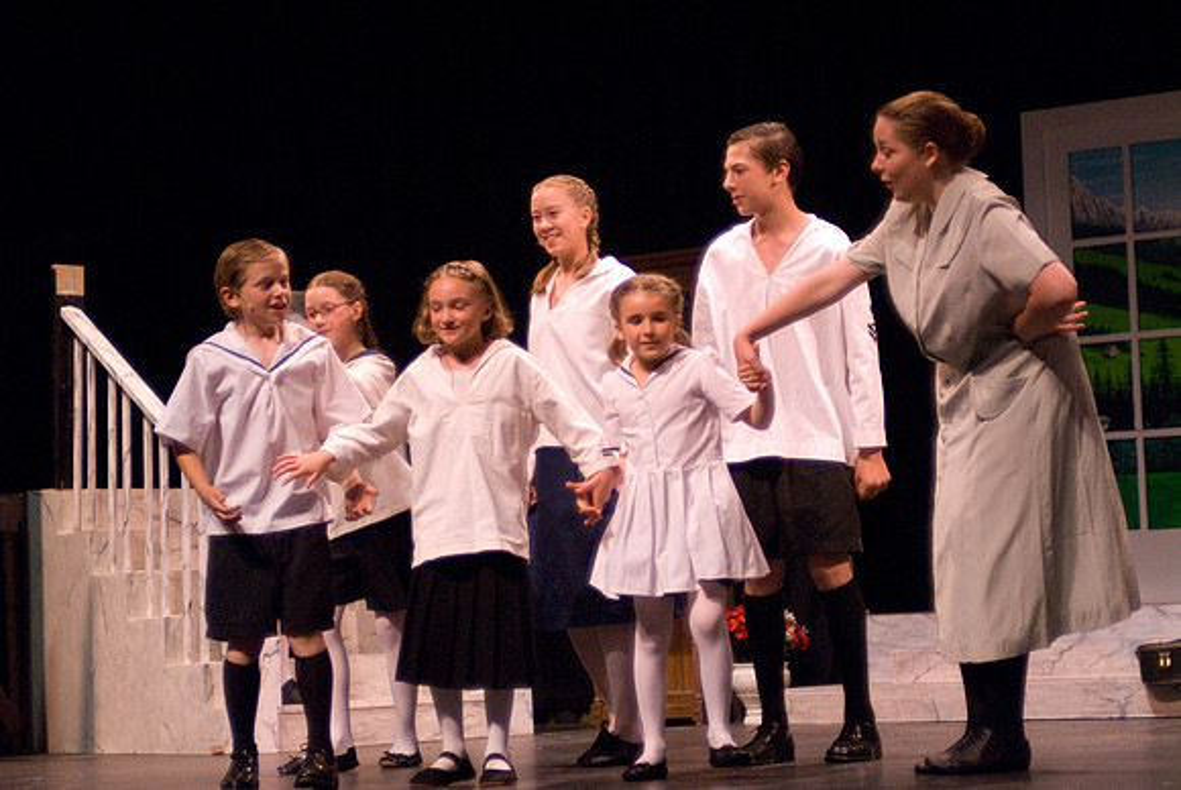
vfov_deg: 15.7
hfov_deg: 23.4
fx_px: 2857
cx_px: 590
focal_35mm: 87
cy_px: 395
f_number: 2.8
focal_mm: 58
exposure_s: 1/250
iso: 1600
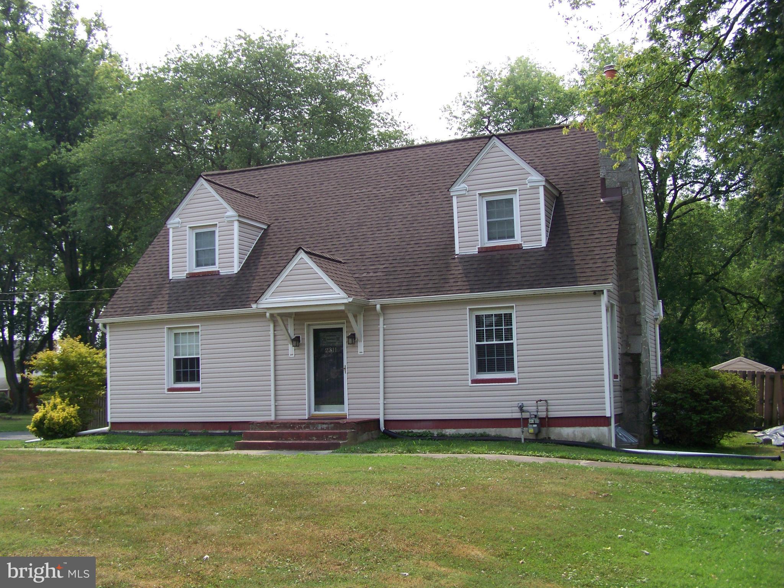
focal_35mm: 38
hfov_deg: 49.0
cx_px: 392
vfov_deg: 37.7
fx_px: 861
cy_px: 294
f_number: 4
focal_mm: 6.3
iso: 64
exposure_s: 1/320
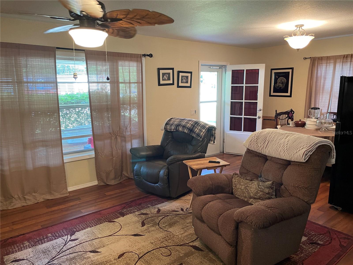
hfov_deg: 67.3
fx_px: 265
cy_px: 132
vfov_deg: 53.1
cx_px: 176
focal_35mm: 26
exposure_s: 1/60
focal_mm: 4.2
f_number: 1.6
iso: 250
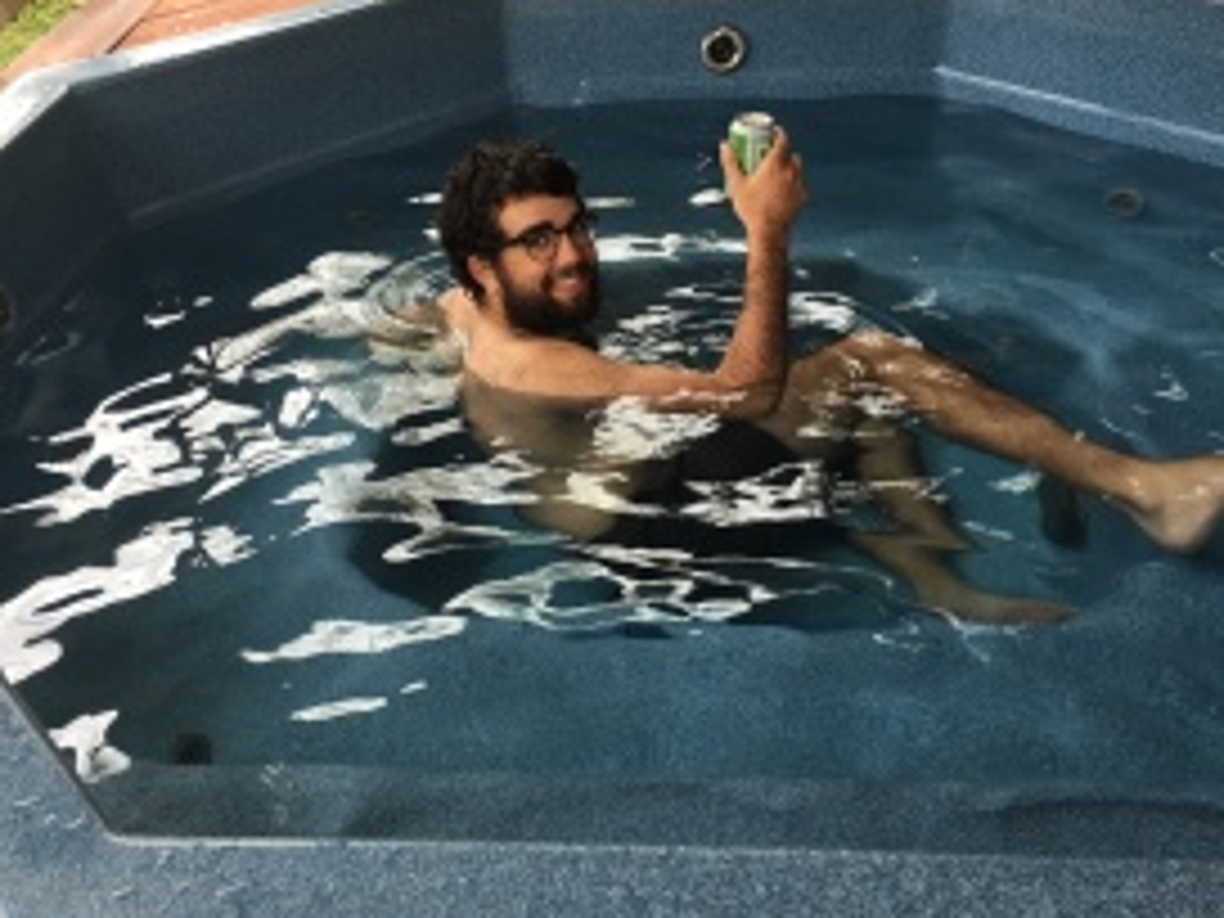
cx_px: 562
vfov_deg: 36.6
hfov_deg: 47.8
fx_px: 1379
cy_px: 351
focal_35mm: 39
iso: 32
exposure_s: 1/120
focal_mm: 4.15
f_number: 2.2
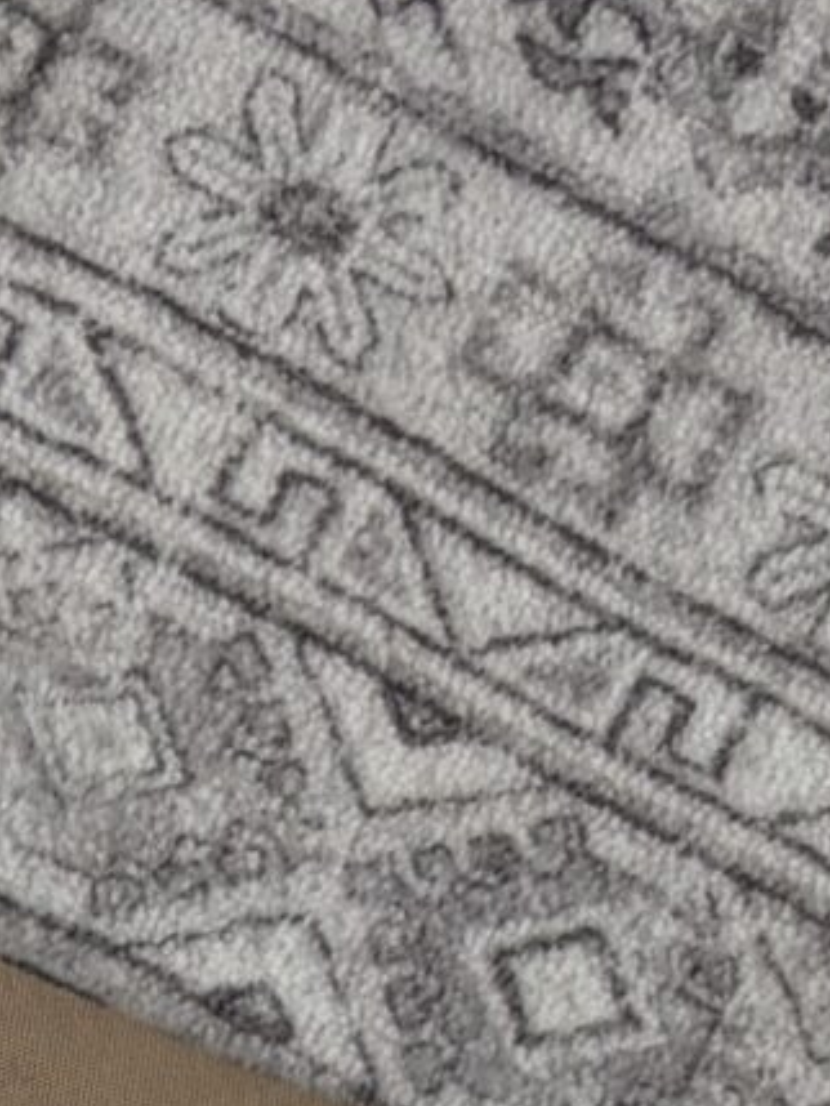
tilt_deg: -85.1
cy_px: 3140
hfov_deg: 9.4
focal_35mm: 155
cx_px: -296
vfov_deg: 10.0
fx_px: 4953
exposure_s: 1/207
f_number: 1.6
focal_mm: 5.96
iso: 40
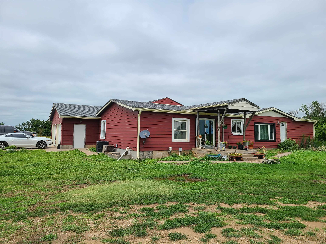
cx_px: 163
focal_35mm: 26
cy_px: 122
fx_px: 245
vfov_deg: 53.1
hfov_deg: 67.3
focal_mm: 5.4
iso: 40
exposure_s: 1/2531
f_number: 1.8
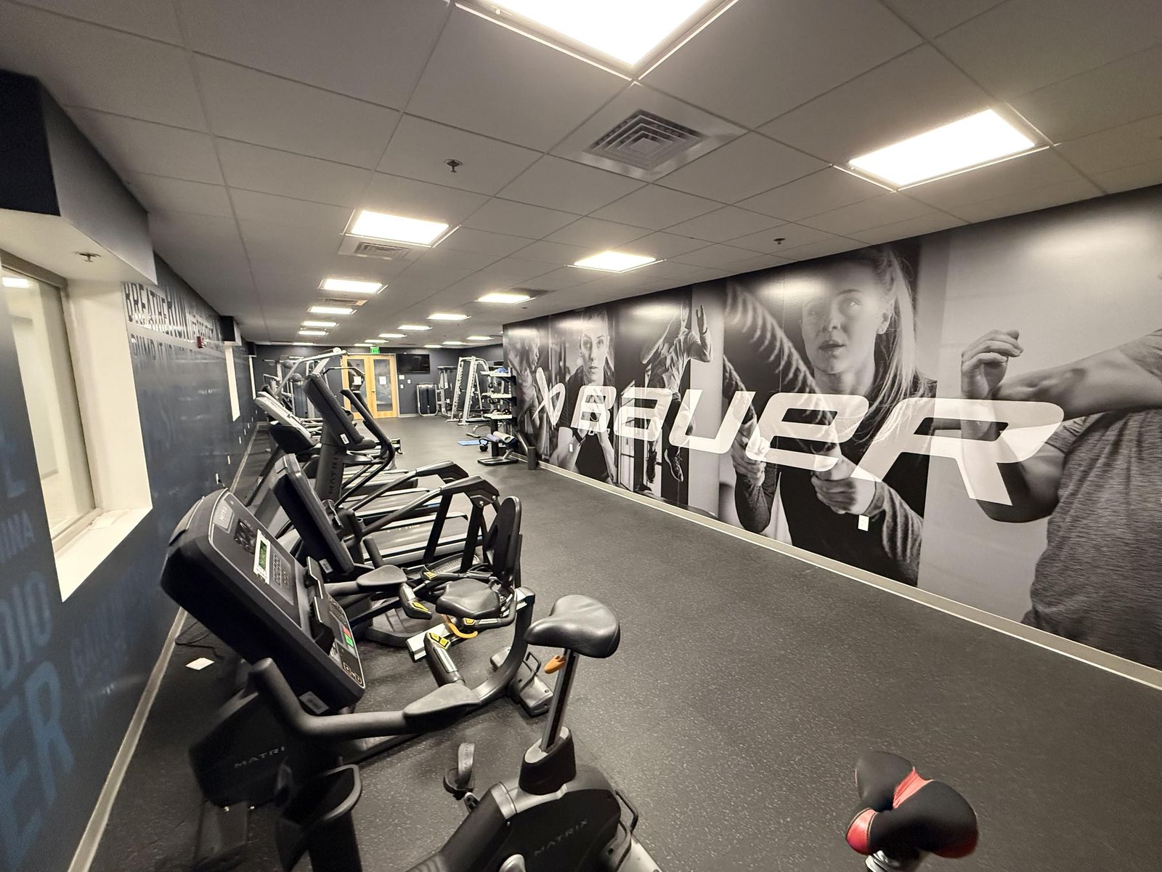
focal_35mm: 14
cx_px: 581
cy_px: 436
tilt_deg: -7.6
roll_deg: +0.0
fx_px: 470
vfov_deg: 85.7
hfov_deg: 102.1
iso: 800
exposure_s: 1/58
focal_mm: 2.22
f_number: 2.2
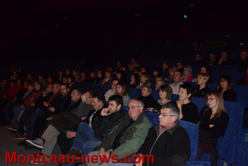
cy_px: 83
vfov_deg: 37.9
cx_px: 124
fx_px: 241
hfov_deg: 54.4
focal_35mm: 35
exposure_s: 1/60
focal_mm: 35
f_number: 8
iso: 6400
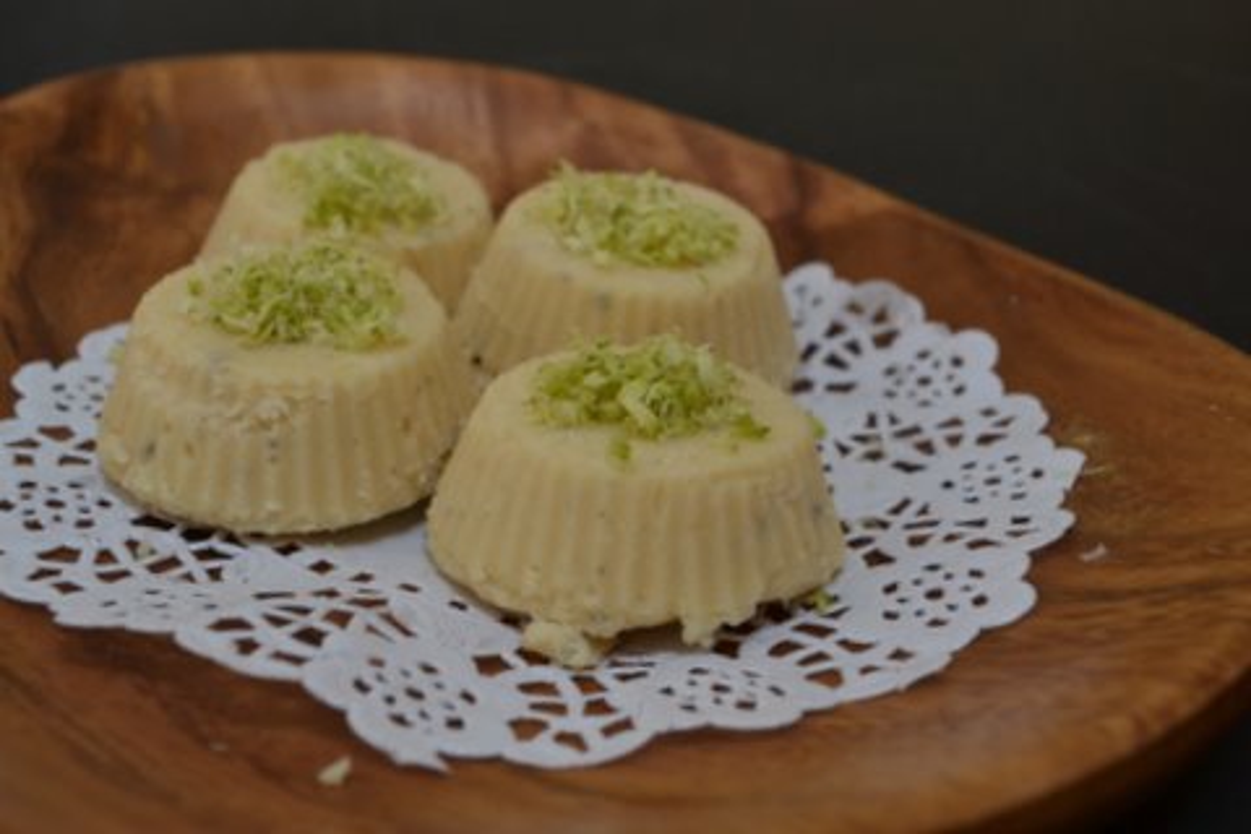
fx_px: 1355
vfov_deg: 34.2
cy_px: 417
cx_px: 626
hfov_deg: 49.6
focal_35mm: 39
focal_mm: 26
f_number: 7.1
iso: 400
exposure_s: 1/60
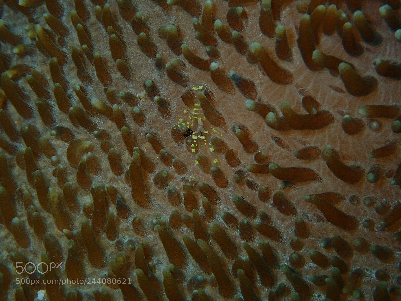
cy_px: 150
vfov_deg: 14.8
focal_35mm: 100
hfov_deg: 19.6
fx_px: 1158
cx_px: 200
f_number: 6.3
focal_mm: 18
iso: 200
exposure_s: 1/200
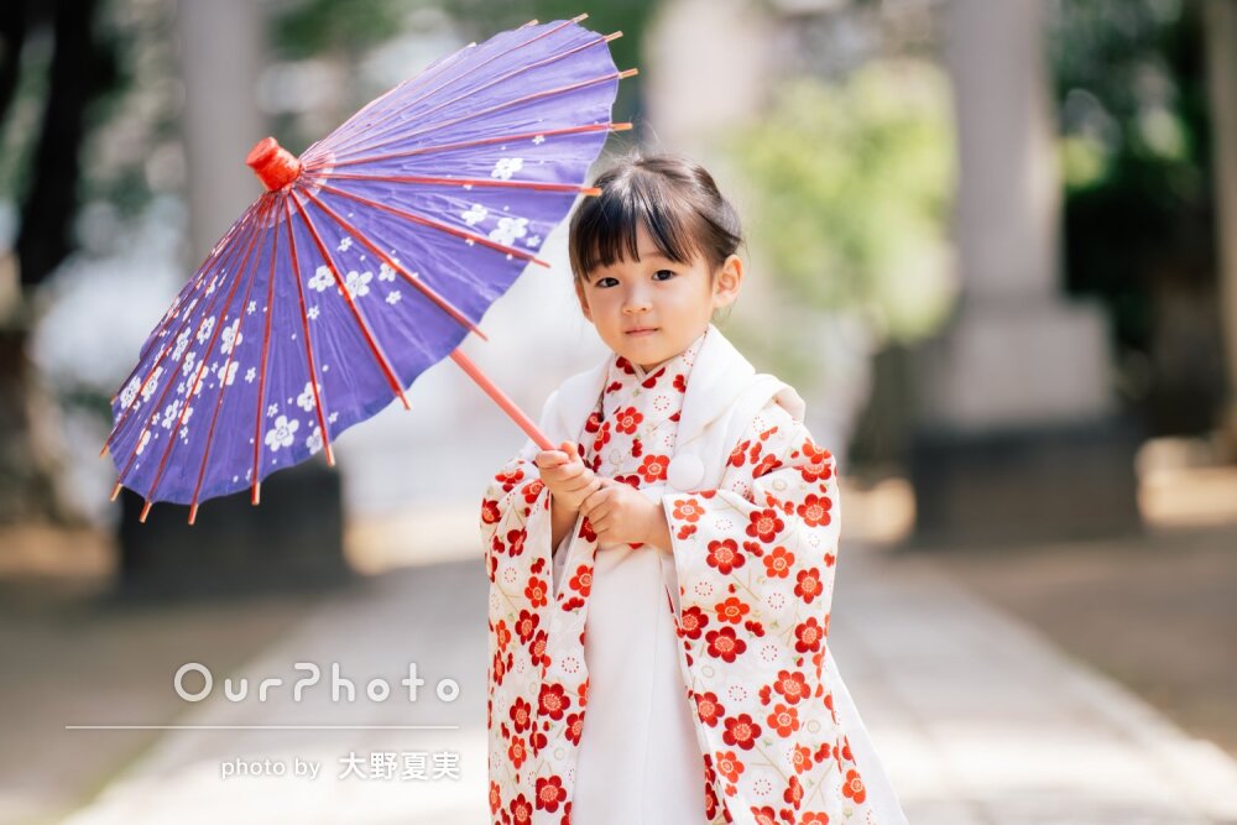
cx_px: 618
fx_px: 6185
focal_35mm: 180
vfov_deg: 7.6
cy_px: 412
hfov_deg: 11.4
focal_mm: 180
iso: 100
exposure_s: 1/250
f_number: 3.2
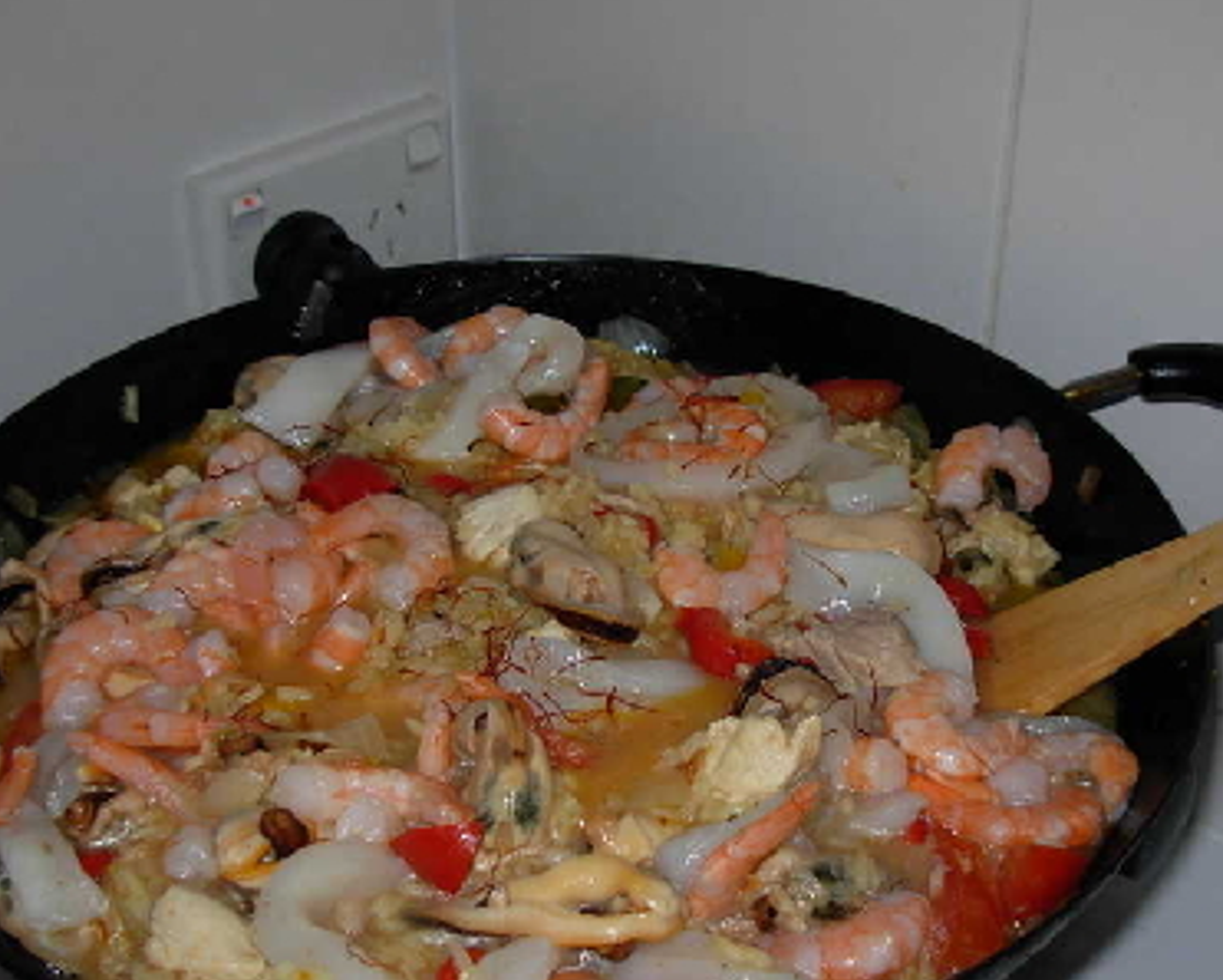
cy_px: 581
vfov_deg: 31.4
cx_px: 626
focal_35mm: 48
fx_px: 1738
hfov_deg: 38.8
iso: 79
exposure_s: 1/22.6
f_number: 2.9
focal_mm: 6.3
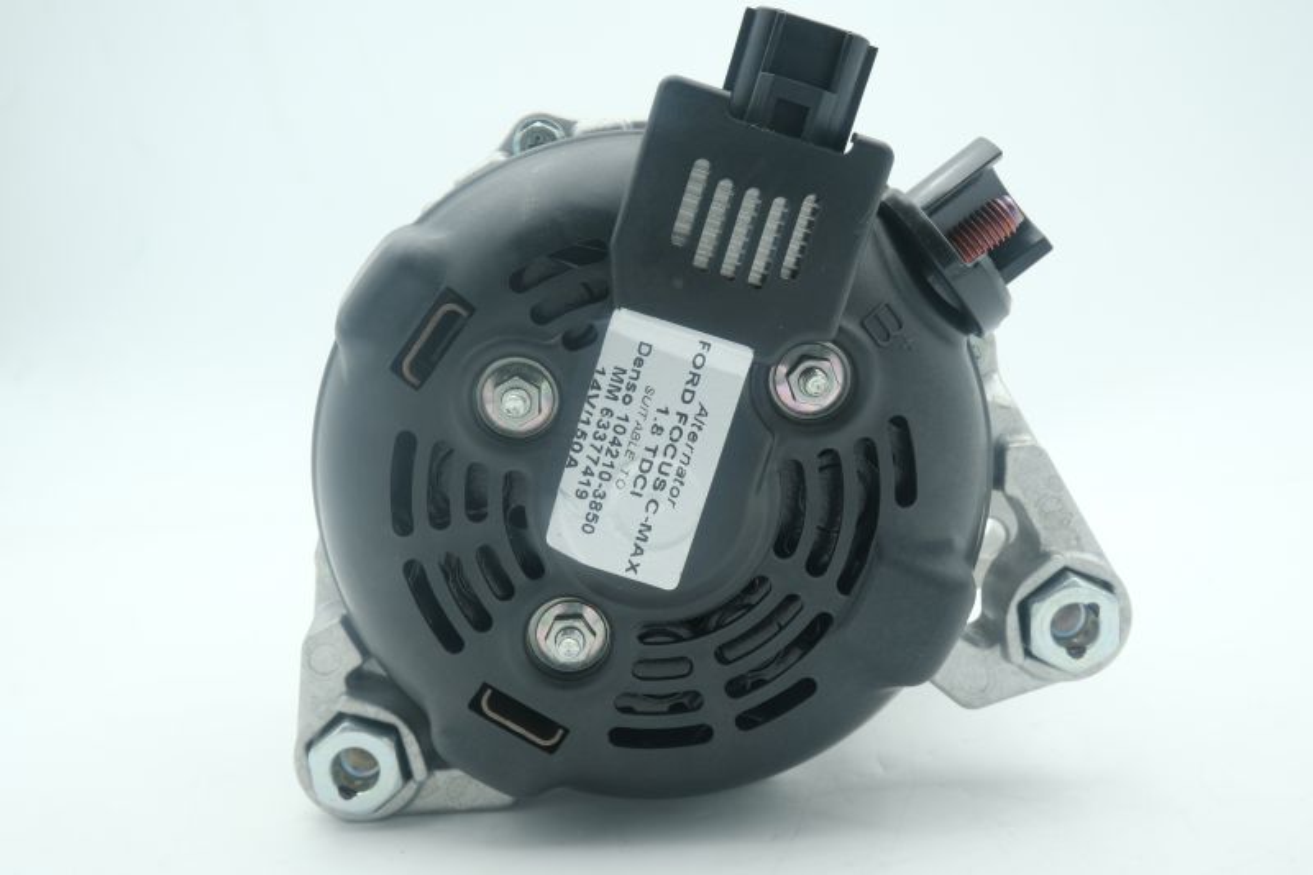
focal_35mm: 42
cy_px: 438
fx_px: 1531
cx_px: 656
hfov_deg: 46.4
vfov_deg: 31.9
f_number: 11
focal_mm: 28
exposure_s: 1/20
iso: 200
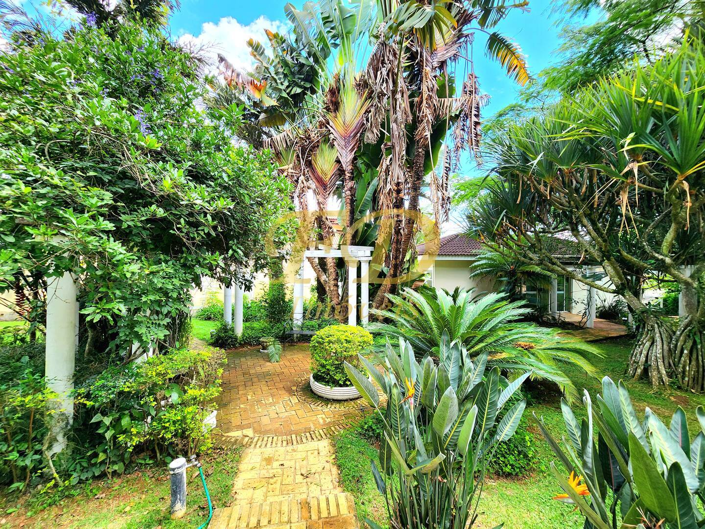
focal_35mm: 13
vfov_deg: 89.9
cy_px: 264
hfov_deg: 106.2
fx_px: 265
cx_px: 352
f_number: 2.2
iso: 50
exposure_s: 1/263
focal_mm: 2.2
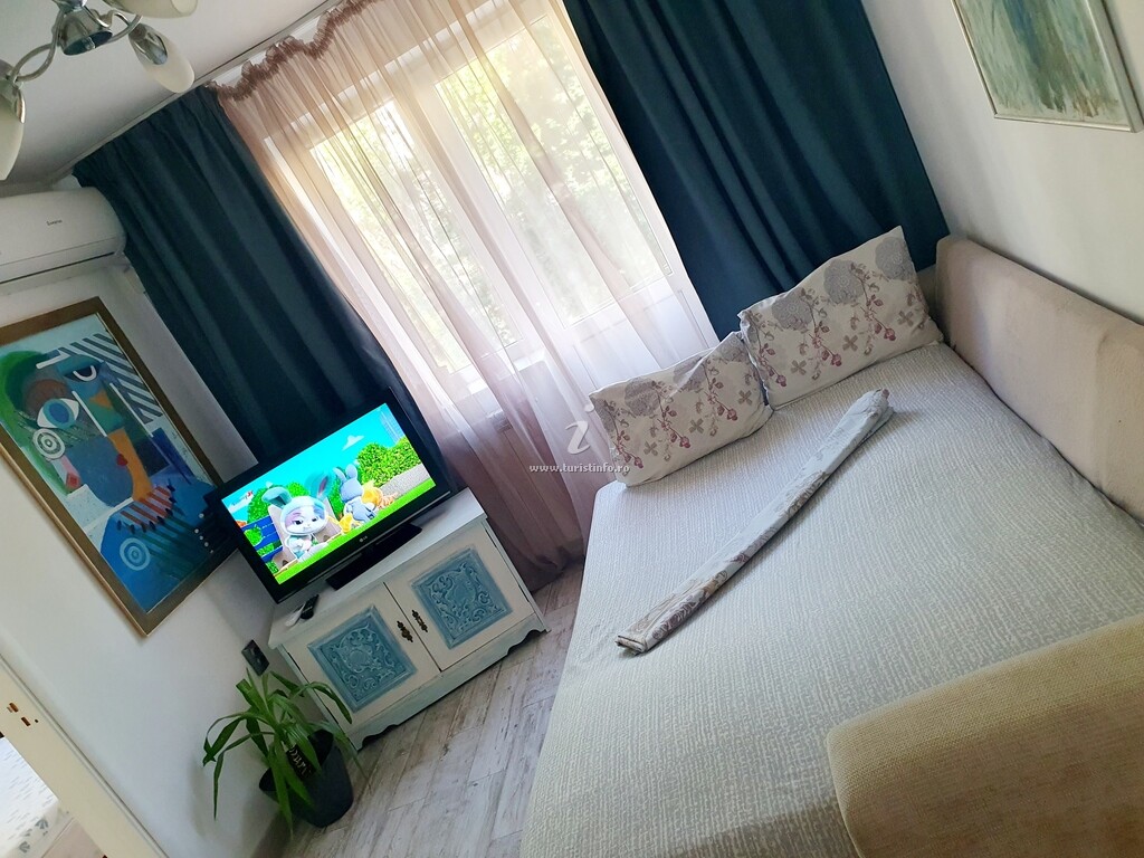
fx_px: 859
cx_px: 572
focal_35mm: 26
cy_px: 429
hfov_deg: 67.3
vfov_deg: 53.1
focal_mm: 4.32
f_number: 2.4
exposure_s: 1/50
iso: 200
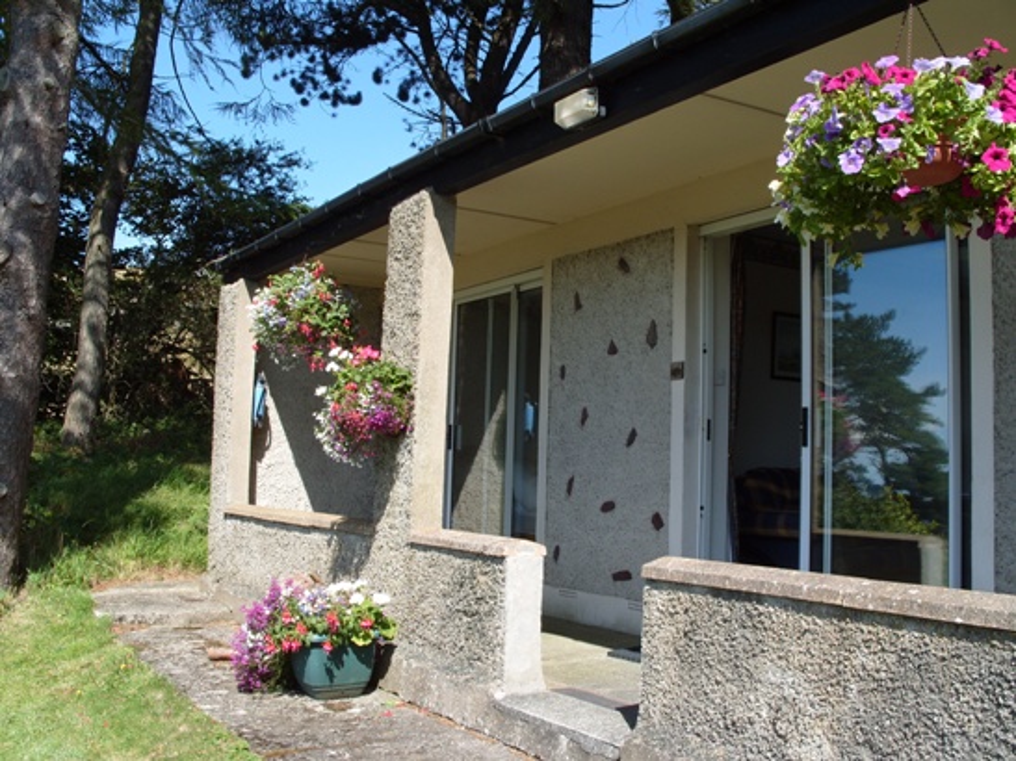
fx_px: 1027
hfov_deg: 52.6
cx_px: 508
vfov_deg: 40.7
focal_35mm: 35
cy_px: 380
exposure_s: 1/250
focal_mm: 7.8
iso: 80
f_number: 5.3
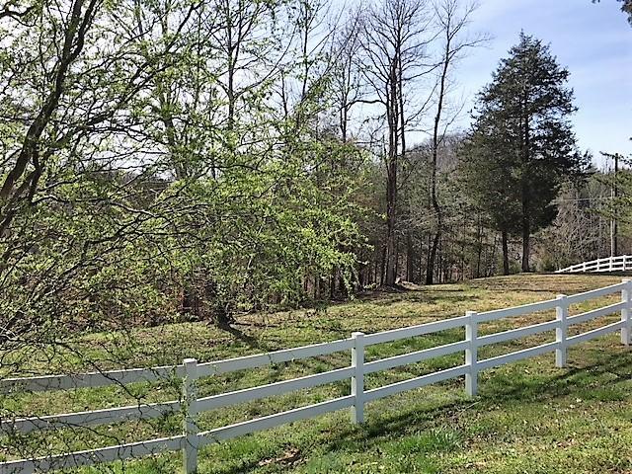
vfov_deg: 48.2
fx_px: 529
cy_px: 237
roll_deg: -1.1
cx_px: 316
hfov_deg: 61.7
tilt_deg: -2.5
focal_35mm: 29
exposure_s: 1/1603
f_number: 2.2
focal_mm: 4.15
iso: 25
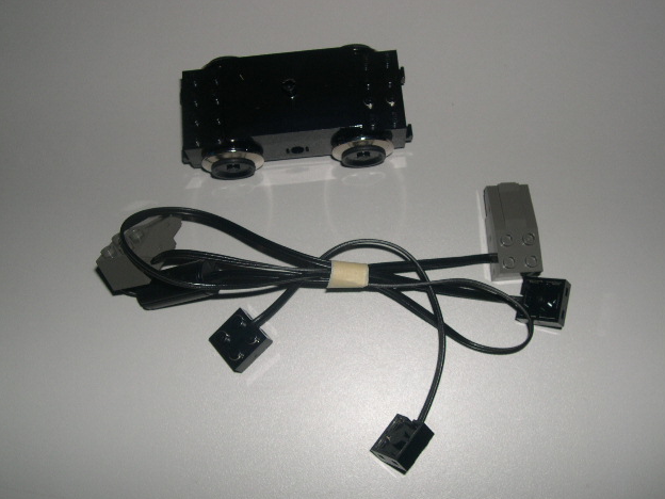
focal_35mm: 39
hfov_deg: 47.9
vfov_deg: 36.8
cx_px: 339
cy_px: 246
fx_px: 749
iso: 100
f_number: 7.6
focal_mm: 8
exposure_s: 1/60
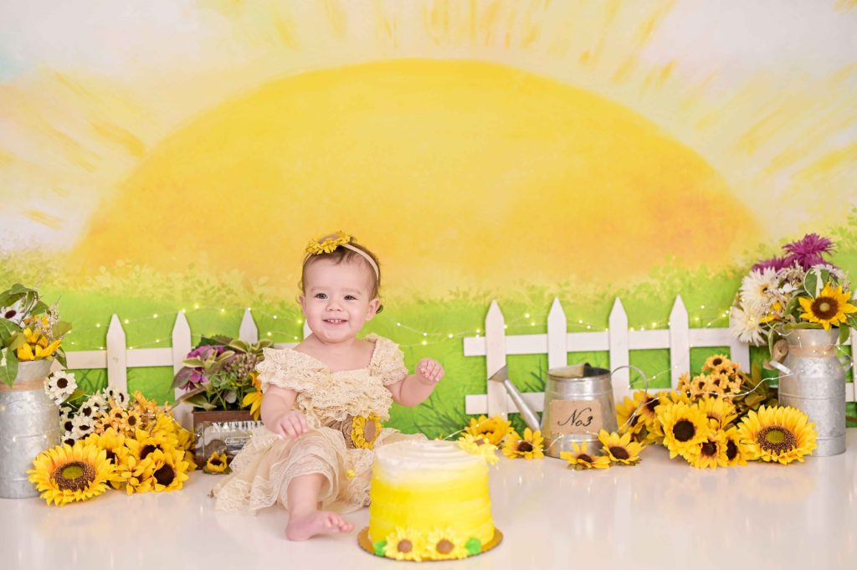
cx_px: 428
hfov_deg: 39.6
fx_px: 1189
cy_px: 285
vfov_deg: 26.9
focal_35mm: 50
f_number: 2.2
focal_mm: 50
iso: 160
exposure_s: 1/100
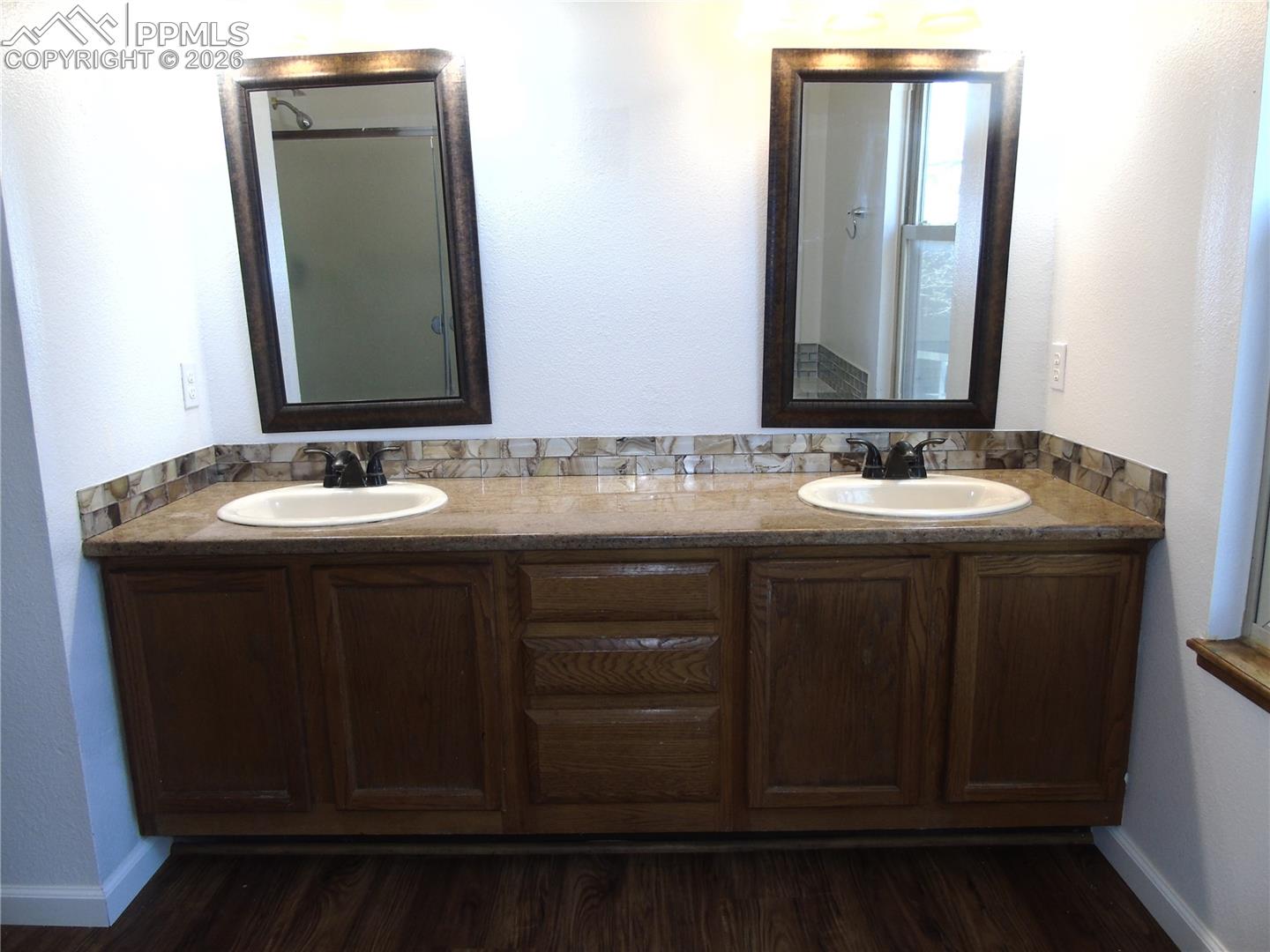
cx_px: 635
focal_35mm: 25
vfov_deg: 54.9
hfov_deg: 69.4
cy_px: 476
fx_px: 917
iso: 100
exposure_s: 1/30
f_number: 3.4
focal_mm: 4.4
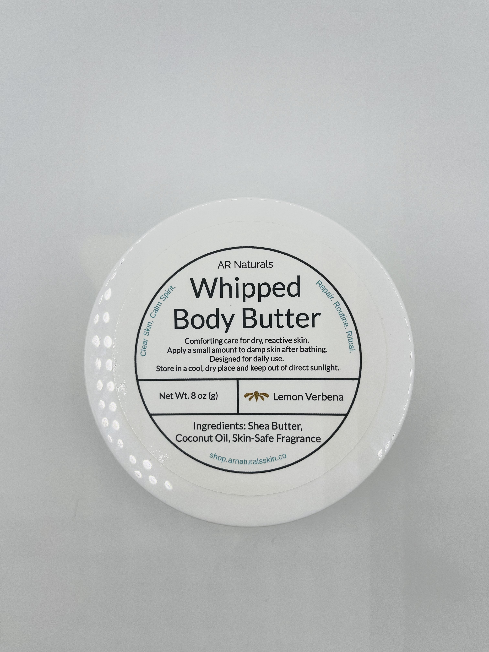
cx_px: 244
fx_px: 490
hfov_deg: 53.1
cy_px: 326
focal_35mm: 26
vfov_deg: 67.3
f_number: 1.6
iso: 50
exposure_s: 1/1957
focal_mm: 5.1
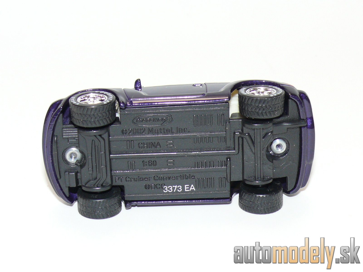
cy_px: 136
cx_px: 182
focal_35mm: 102
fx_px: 1070
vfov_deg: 14.5
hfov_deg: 19.3
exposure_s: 1/30
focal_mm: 13.3
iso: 100
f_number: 4
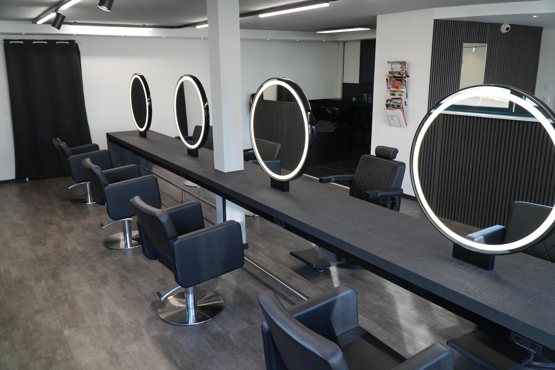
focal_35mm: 27
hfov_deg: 67.4
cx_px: 278
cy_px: 185
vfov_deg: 47.9
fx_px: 416
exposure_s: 1/160
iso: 500
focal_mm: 18
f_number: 4
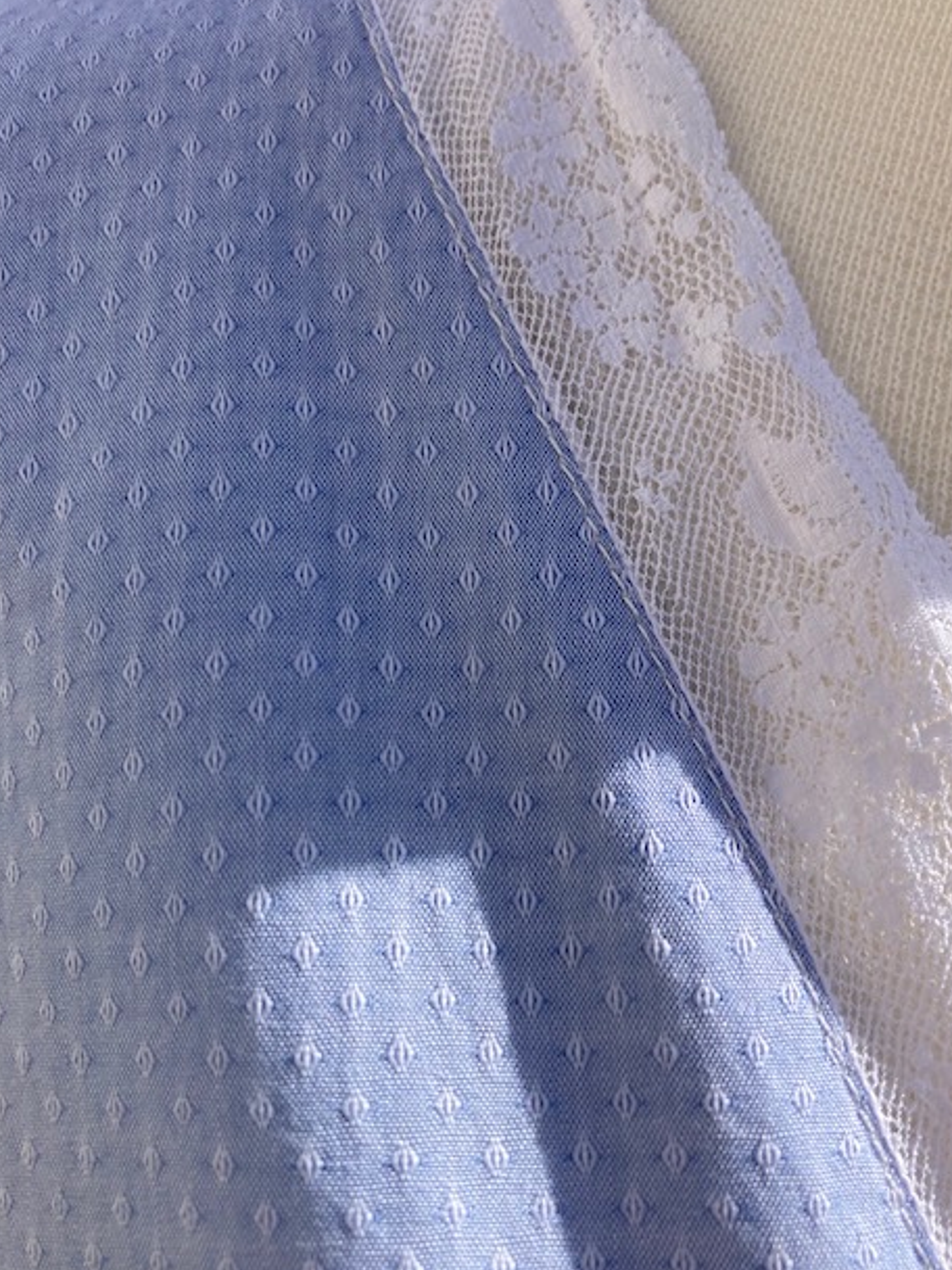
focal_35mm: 33
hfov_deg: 42.8
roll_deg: -4.5
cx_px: 542
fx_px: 1210
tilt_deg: -19.0
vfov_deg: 55.3
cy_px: 666
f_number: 1.8
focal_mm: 3.99
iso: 20
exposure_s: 1/3472
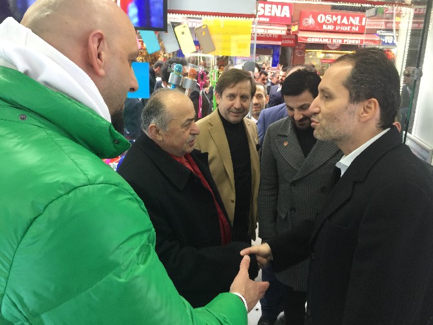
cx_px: 216
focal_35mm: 29
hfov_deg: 61.7
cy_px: 162
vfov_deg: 48.2
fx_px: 363
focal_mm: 4.15
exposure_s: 1/17
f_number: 2.2
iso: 40
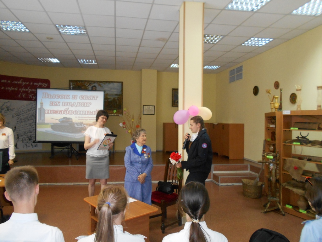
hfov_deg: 67.3
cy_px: 121
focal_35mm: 26
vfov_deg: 53.1
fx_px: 242
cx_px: 161
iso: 320
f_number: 3.2
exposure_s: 1/25
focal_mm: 4.6
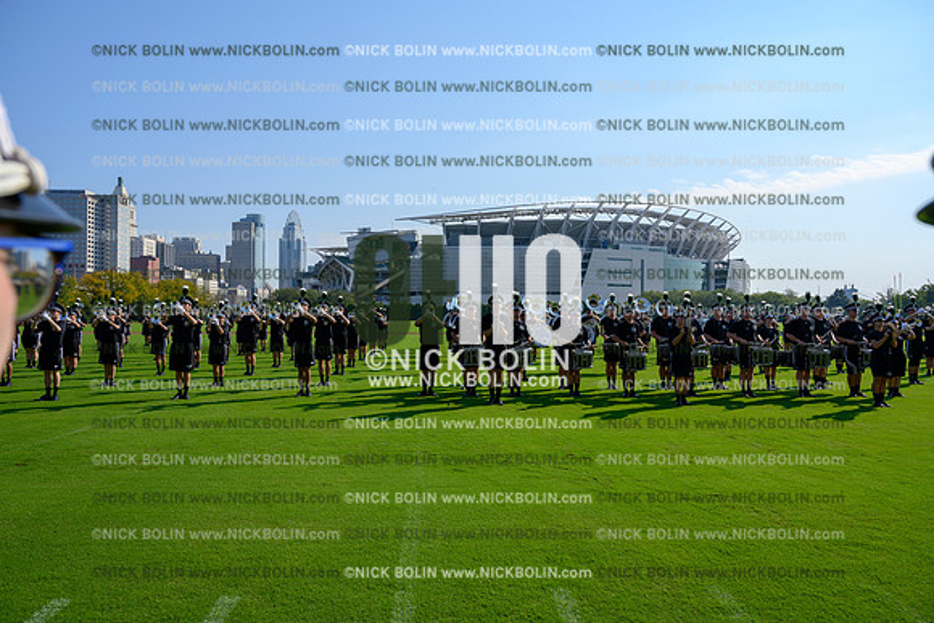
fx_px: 623
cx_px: 467
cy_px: 312
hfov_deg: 73.7
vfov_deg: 53.2
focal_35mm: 24
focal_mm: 24
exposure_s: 1/400
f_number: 7.1
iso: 80
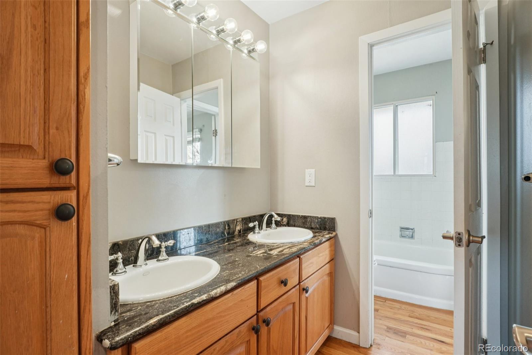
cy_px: 178
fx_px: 244
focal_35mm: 16
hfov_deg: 95.0
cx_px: 266
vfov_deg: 72.0
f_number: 8
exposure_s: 1/30
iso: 200
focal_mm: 11
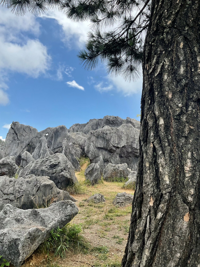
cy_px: 134
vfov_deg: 61.7
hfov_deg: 48.2
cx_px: 100
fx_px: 223
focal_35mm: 29
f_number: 1.8
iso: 16
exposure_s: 1/1195
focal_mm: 3
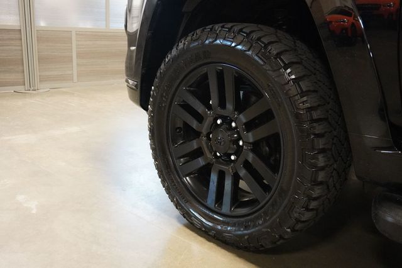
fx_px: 385
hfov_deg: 55.1
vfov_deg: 38.3
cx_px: 201
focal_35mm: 34
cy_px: 134
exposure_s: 1/80
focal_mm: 23
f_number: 4
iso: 6400
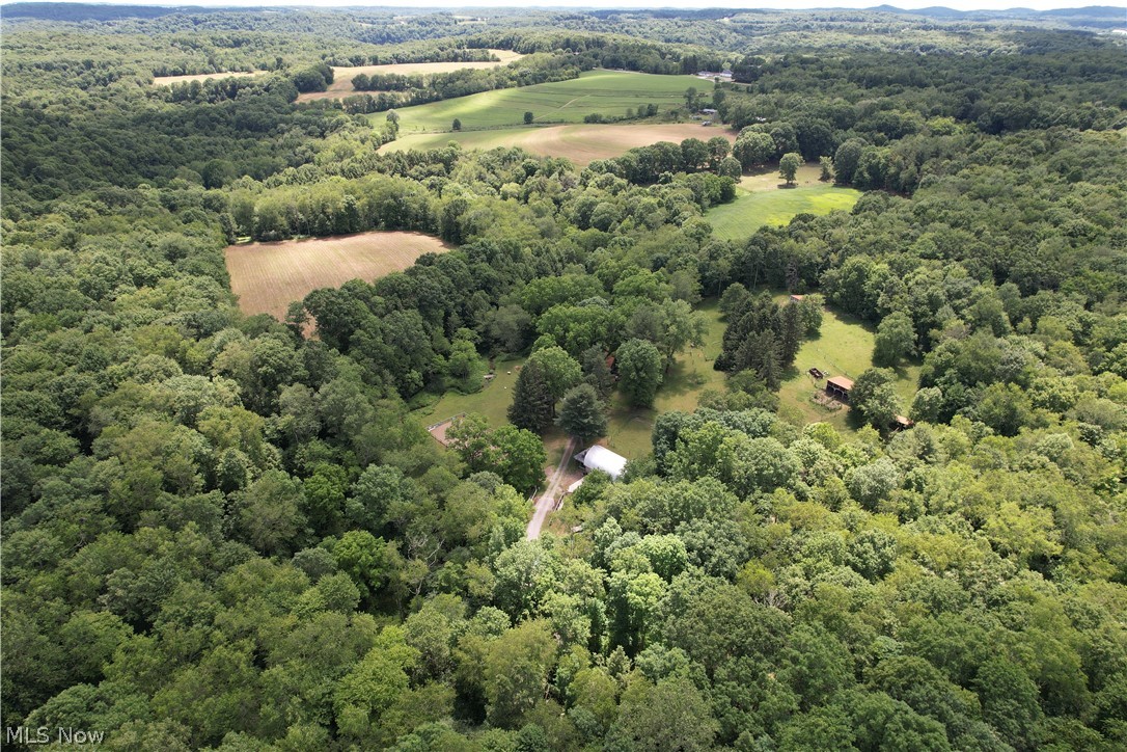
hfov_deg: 78.6
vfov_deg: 57.2
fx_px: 689
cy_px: 376
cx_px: 564
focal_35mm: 22
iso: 100
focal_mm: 8.38
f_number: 2.8
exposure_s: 1/120
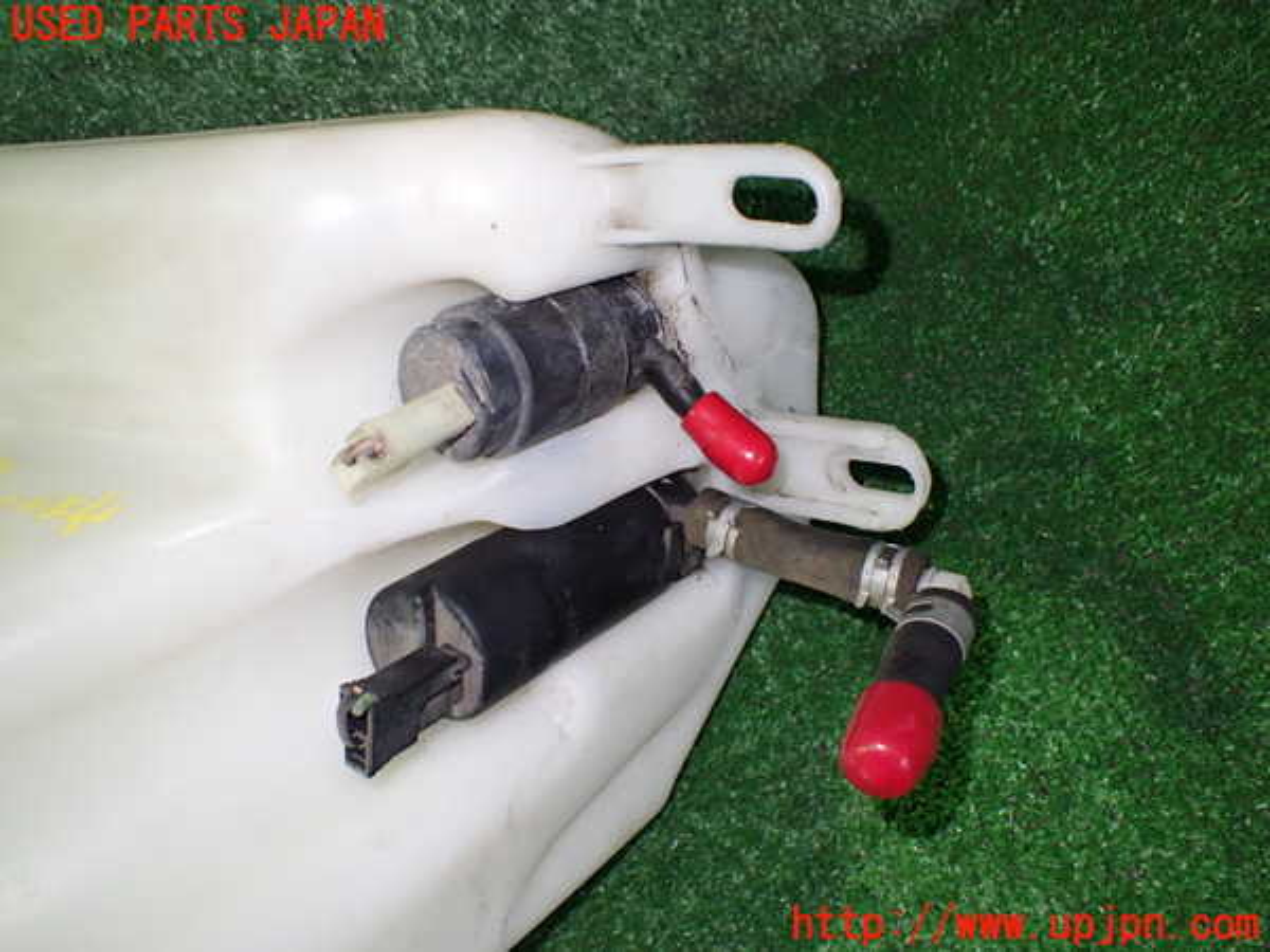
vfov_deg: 46.8
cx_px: 635
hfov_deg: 60.0
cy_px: 476
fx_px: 1101
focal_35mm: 30
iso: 800
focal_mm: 5.4
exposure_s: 1/50
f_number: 2.3
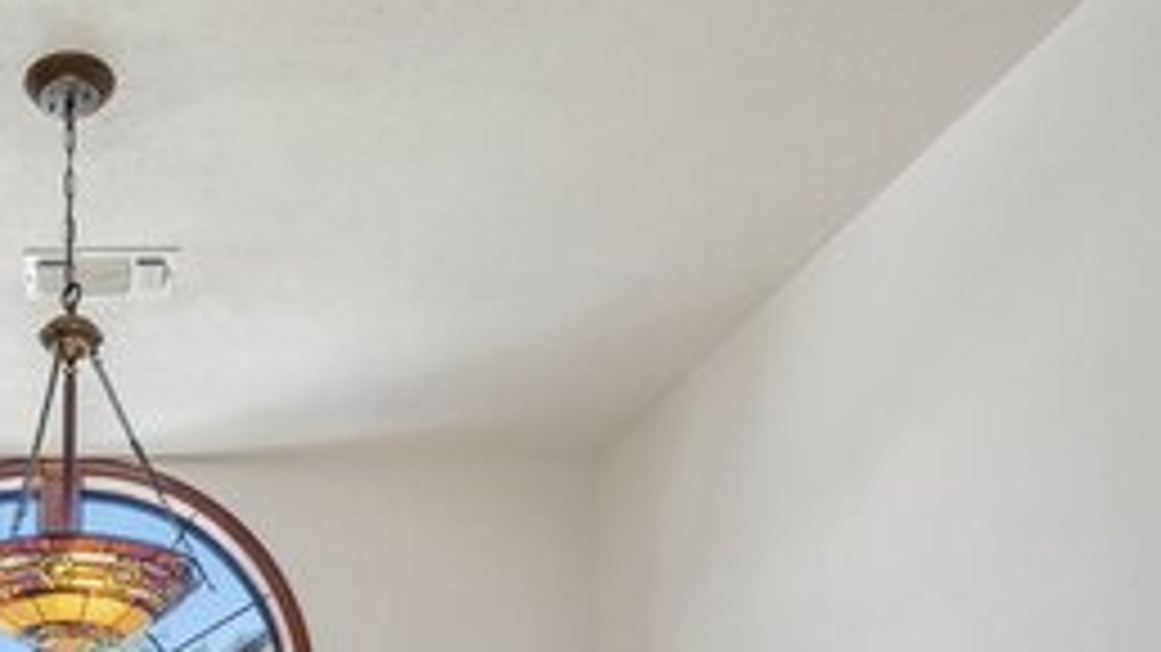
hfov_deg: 44.6
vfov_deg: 25.7
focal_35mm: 39
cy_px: 866
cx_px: 22
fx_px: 1200
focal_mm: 10
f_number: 8
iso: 400
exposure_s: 1/80
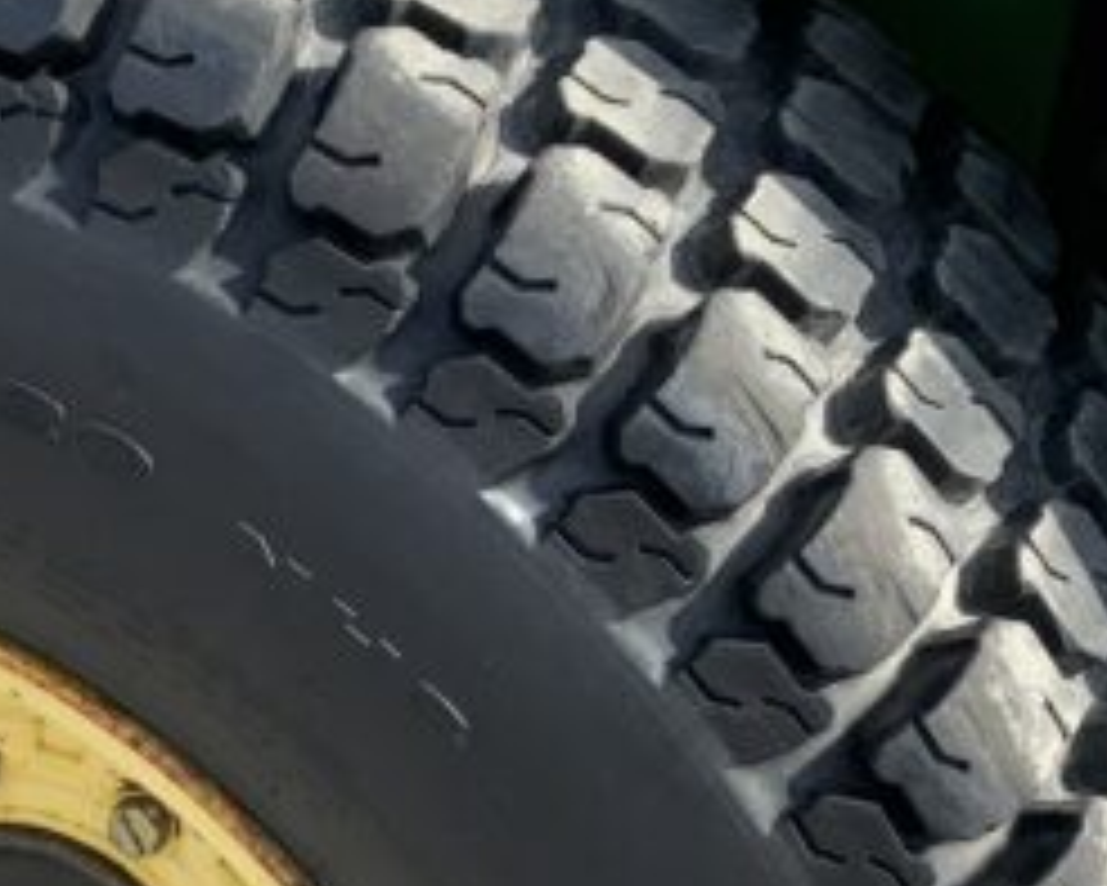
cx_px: 189
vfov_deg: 12.9
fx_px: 3868
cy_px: 841
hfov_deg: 16.2
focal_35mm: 118
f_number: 1.8
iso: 16
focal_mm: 3
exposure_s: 1/674
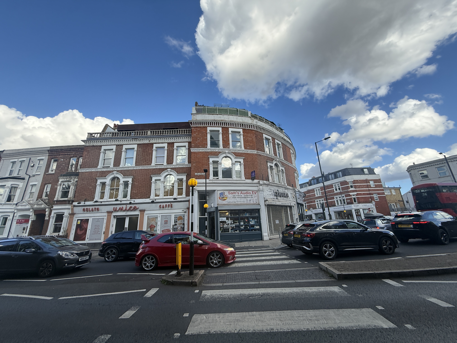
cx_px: 228
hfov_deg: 102.1
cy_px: 172
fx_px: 185
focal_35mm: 14
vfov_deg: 85.7
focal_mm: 2.22
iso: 50
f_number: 2.2
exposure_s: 1/686
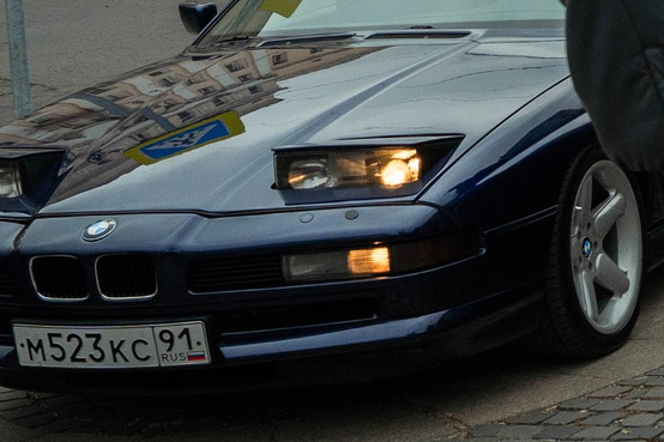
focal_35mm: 111
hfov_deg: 15.3
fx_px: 2047
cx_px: 1274
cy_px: -27
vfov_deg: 12.2
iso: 640
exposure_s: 1/250
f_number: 3.2
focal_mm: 24
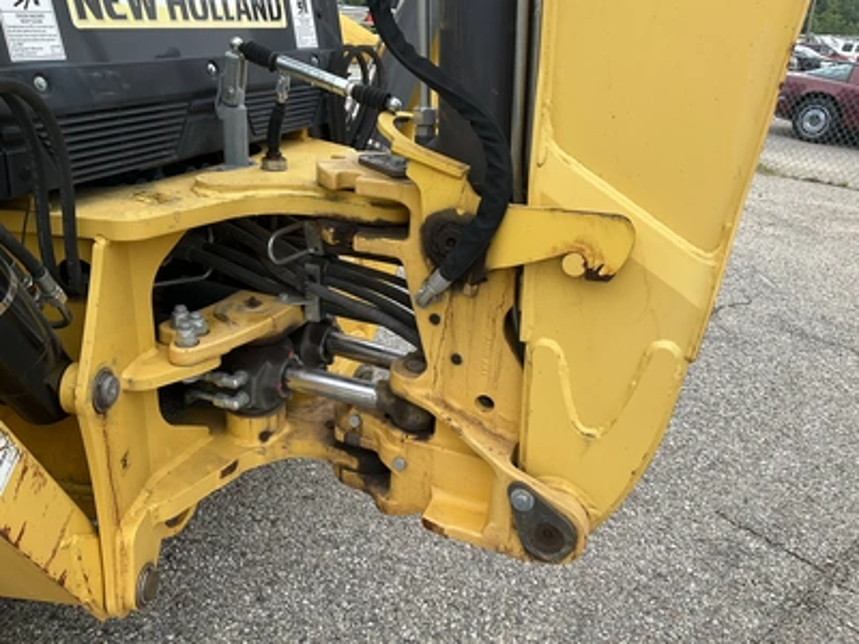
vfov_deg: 48.2
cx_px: 430
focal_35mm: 29
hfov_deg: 61.7
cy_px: 322
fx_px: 720
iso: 25
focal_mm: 3
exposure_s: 1/272
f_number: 1.8
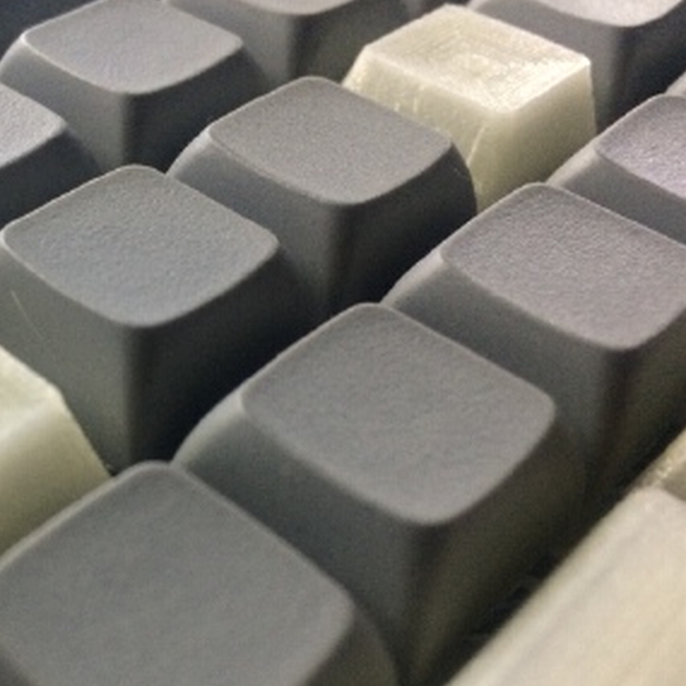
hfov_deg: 33.9
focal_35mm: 48
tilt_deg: -44.1
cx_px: 102
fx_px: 1076
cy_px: 419
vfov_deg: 35.2
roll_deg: -4.6
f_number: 2.2
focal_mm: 4.15
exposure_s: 1/33
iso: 250
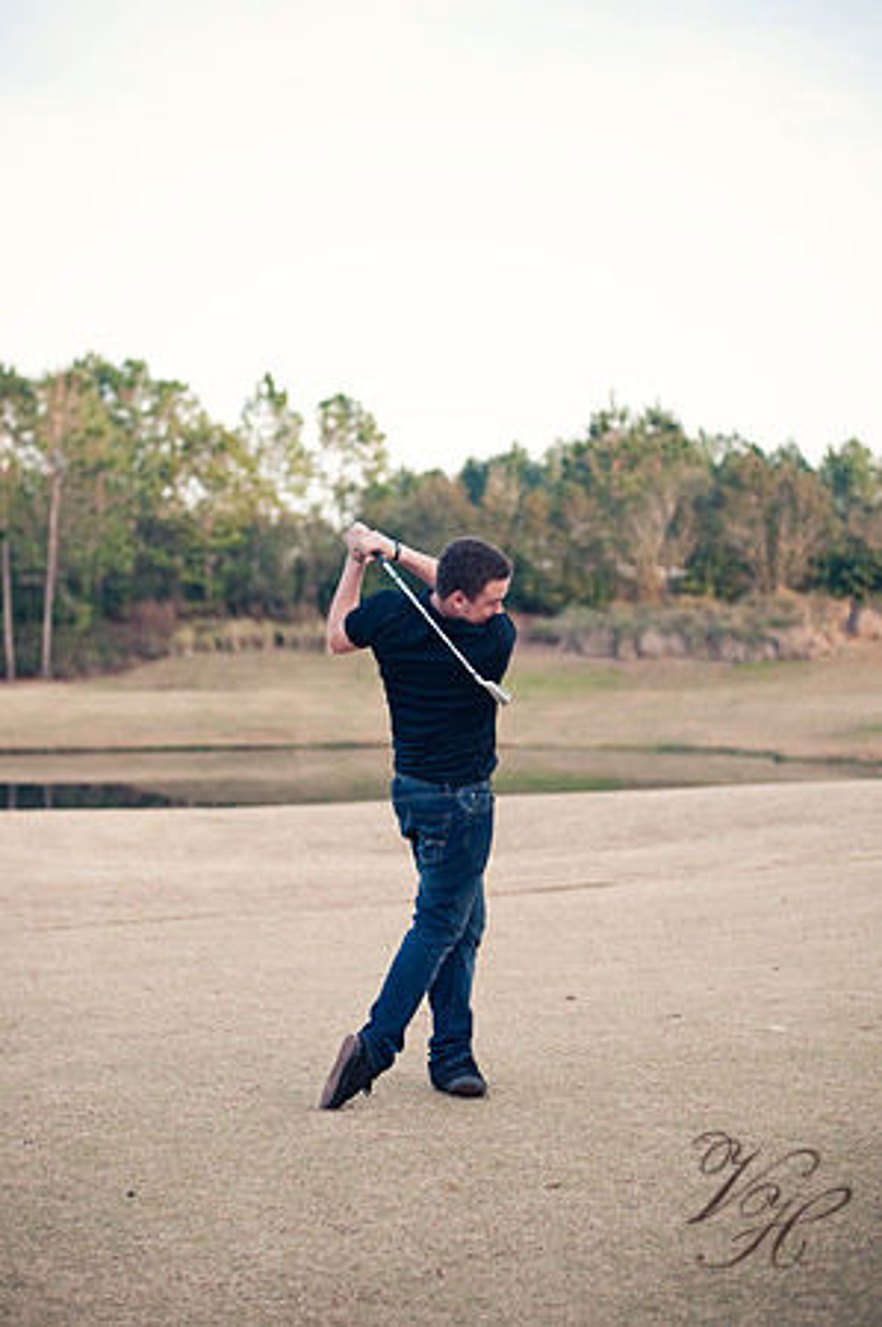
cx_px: 441
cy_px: 664
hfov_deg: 26.9
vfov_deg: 39.6
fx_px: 1842
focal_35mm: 50
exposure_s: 1/500
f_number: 2.2
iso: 200
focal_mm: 50
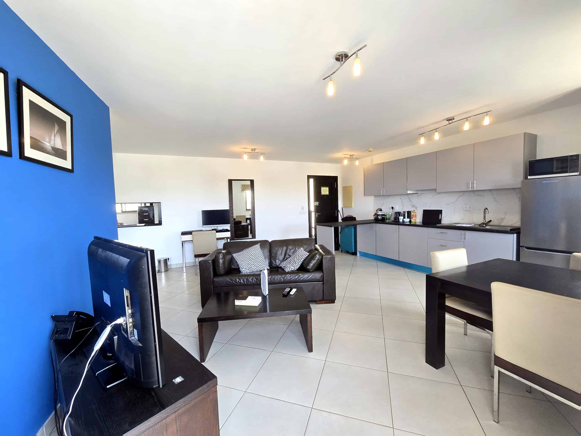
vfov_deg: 89.9
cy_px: 218
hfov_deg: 106.2
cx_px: 290
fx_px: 218
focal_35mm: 13
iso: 80
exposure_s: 1/50
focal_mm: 2.2
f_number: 2.2
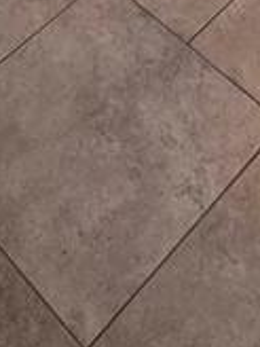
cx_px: 165
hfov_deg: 15.5
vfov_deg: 13.6
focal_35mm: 95
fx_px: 951
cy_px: -525
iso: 200
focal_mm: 2.2
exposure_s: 1/120
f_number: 1.9
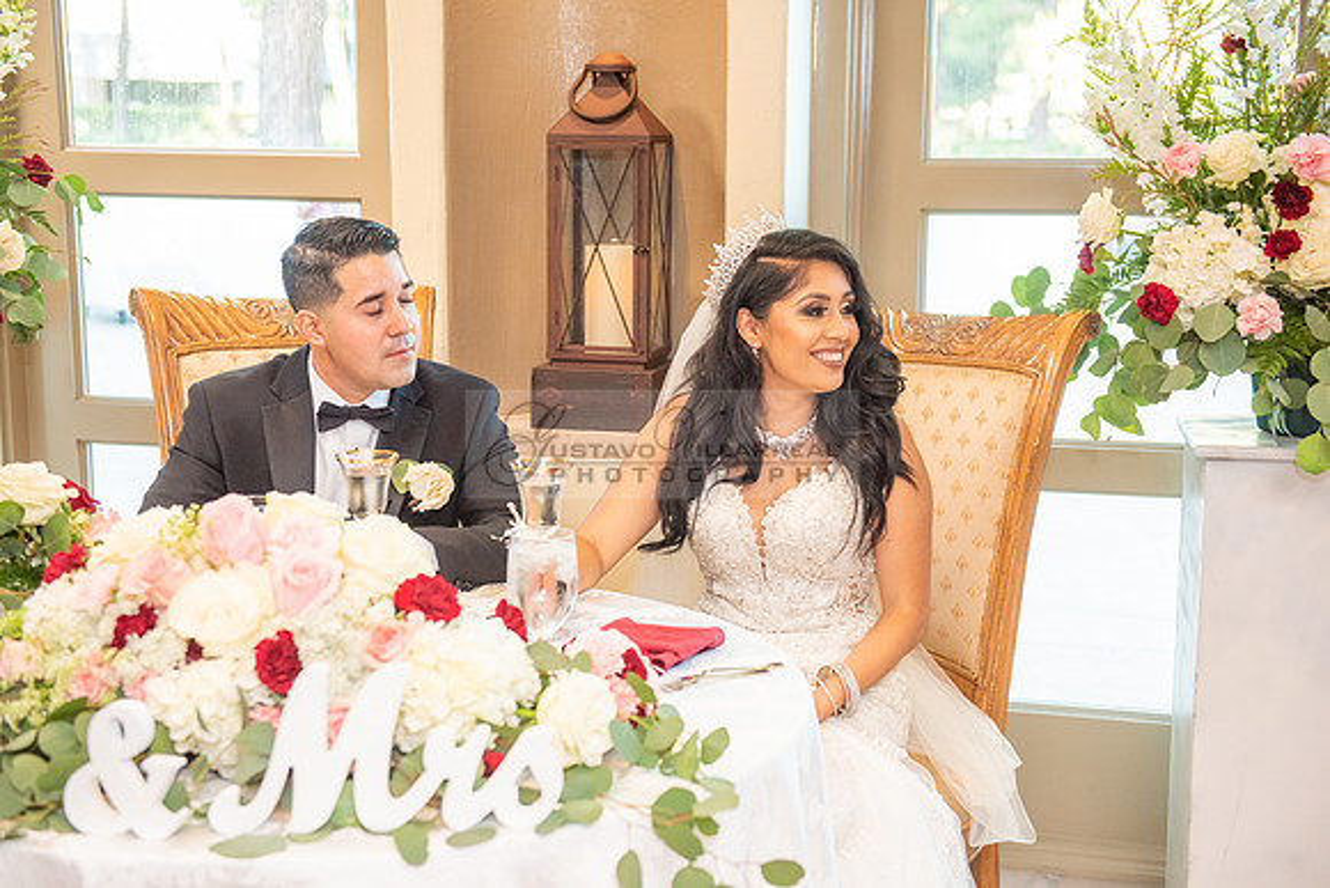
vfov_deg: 27.0
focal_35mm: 50
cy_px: 444
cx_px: 665
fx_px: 1848
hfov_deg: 39.6
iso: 1250
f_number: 3.5
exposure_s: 1/125
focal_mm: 50
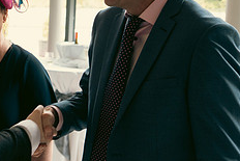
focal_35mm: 70
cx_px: -13
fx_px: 467
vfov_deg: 19.5
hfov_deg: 26.8
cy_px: 65
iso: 500
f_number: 3.5
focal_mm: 28
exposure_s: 1/160
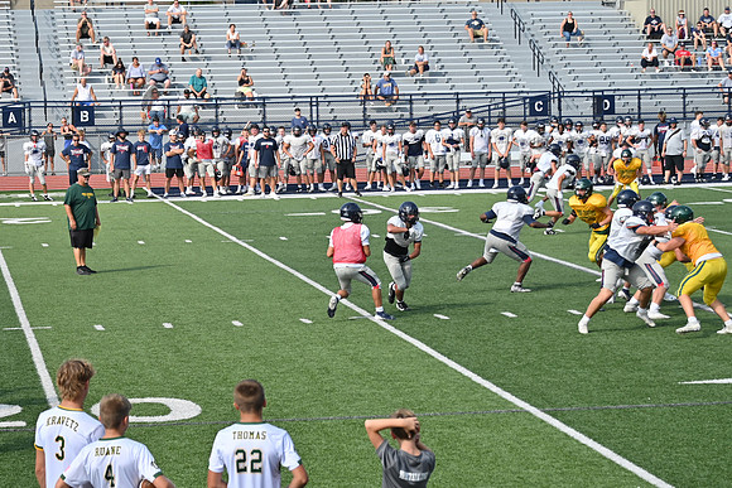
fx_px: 2746
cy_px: 244
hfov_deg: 15.2
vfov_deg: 10.2
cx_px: 366
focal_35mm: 135
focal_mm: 90
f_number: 5.3
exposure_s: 1/800
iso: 140
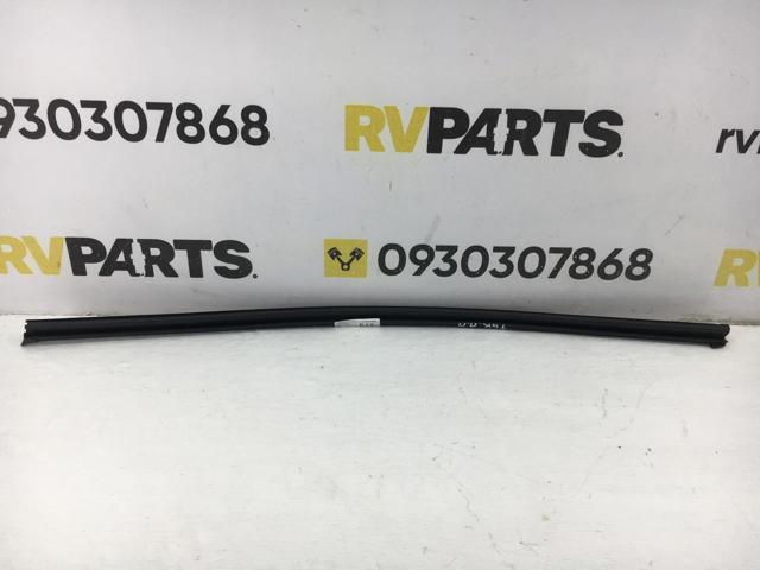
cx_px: 380
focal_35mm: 29
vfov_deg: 48.2
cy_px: 285
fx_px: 637
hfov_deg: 61.7
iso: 40
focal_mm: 4.15
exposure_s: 1/100
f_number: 2.2
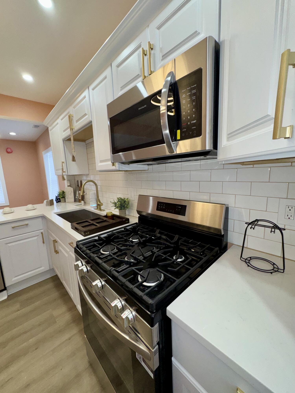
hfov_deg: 85.7
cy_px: 196
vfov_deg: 102.1
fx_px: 159
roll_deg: +2.9
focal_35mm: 14
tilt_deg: -8.5
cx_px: 148
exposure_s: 1/106
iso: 80
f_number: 2.2
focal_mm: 2.22
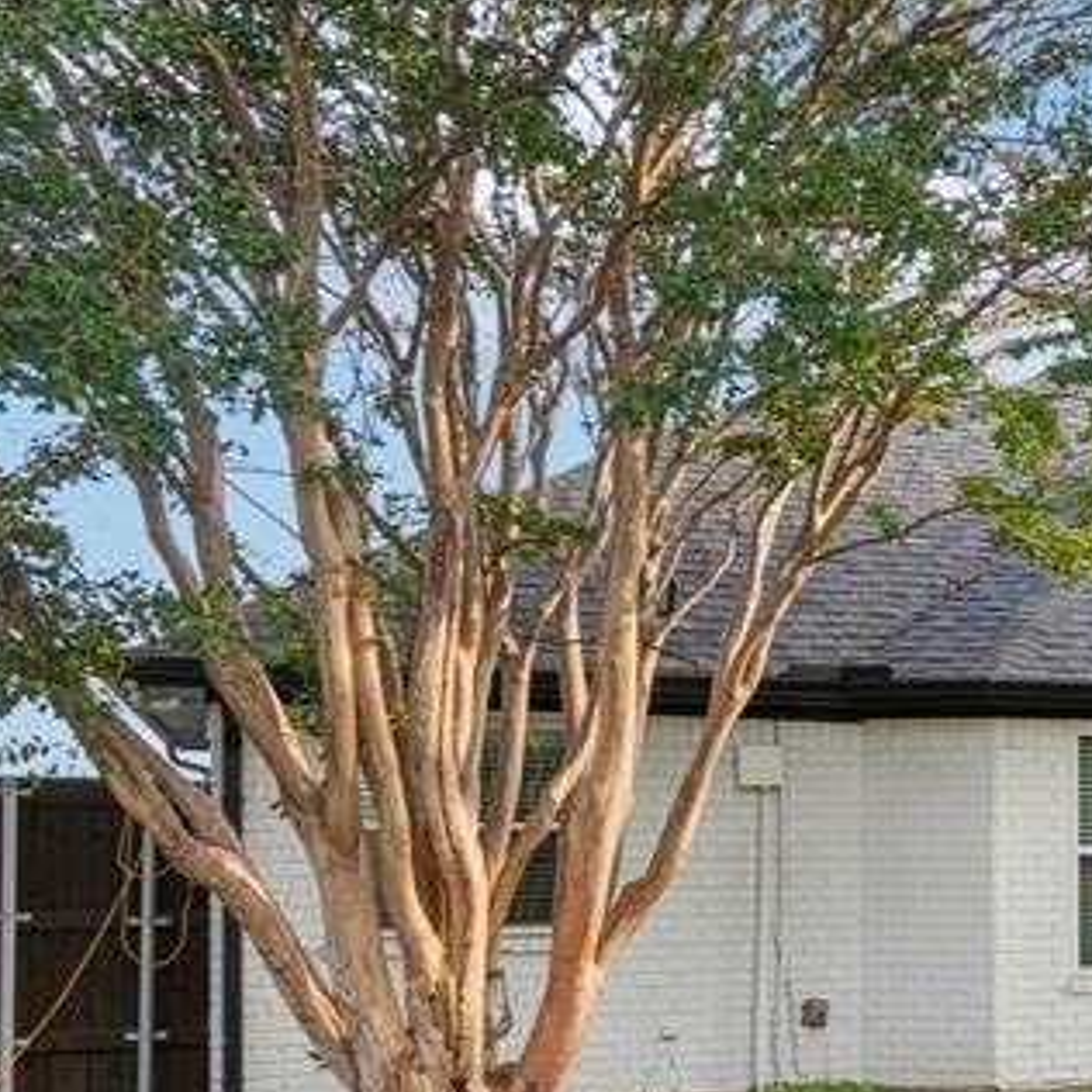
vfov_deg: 31.0
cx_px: 1631
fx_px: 1963
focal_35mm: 55
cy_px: 677
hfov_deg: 24.4
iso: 100
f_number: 8
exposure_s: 1/40
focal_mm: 20
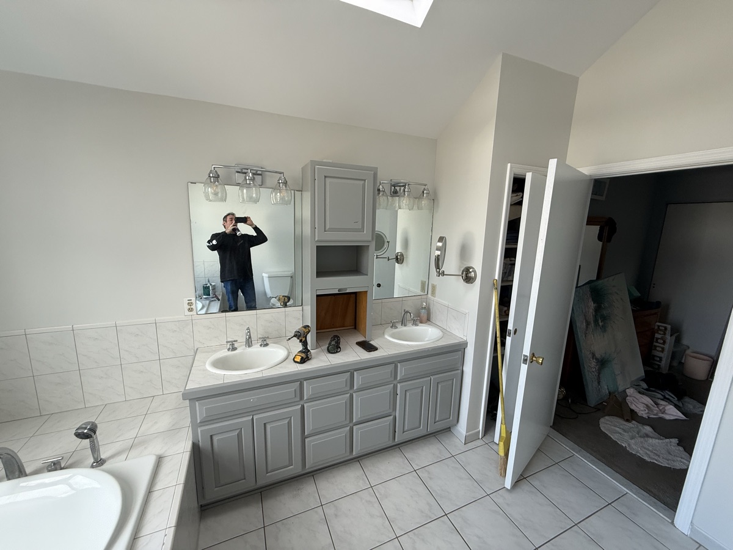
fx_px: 296
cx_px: 366
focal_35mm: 14
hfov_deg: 102.1
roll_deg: -2.0
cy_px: 275
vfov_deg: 85.7
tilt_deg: -9.9
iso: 125
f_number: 2.2
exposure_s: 1/99
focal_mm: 2.22
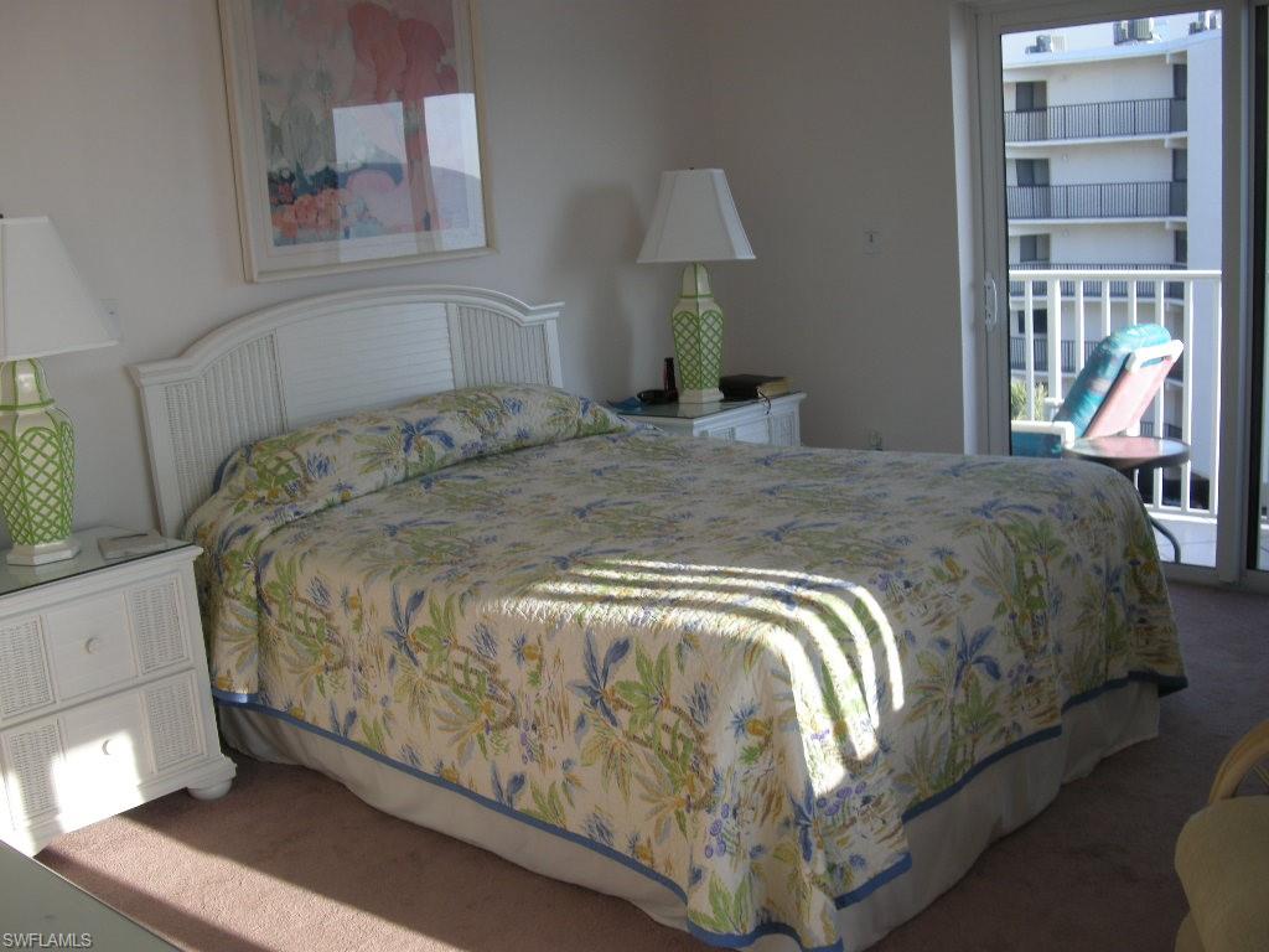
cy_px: 476
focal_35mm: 37
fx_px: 1356
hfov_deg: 50.1
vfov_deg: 38.7
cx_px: 634
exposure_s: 1/92.6
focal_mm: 7.9
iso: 64
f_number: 2.8
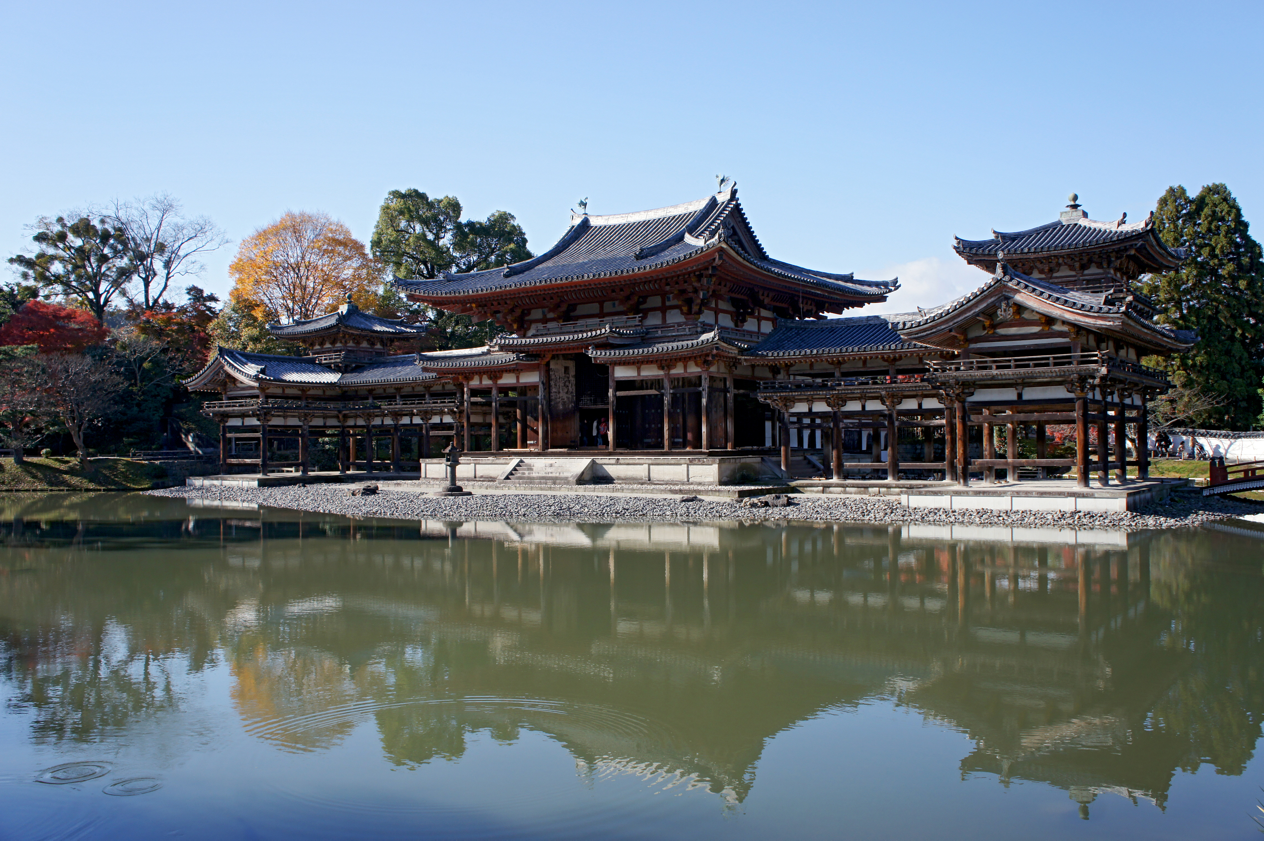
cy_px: 420
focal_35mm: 30
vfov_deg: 43.6
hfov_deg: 62.0
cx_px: 632
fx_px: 1053
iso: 200
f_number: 8
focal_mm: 20
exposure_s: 1/100
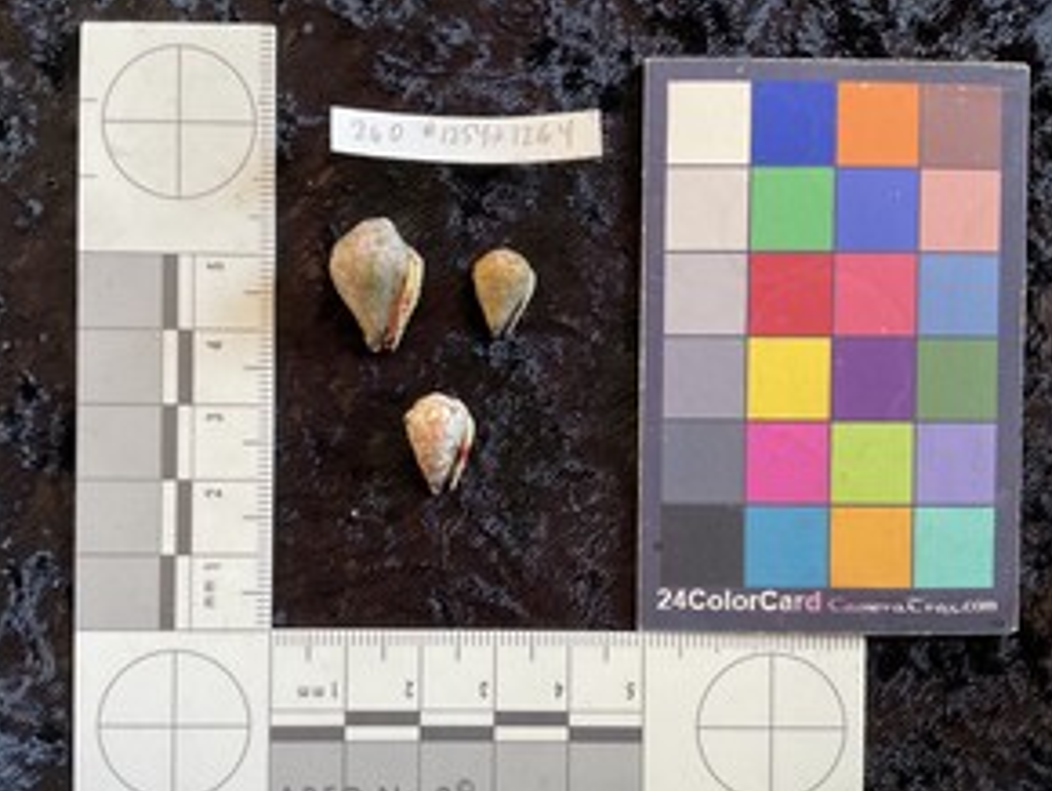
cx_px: 501
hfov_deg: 52.6
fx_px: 1065
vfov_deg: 40.7
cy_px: 426
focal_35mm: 35
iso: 160
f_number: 1.8
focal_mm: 3
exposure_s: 1/60
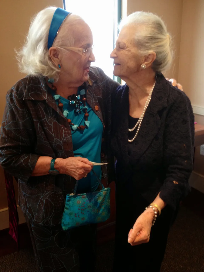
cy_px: 136
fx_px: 275
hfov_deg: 40.7
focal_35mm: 35
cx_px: 102
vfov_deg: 52.6
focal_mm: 4.3
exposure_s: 1/20
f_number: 2.4
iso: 125
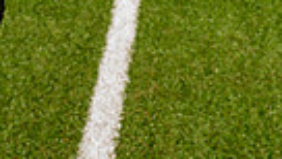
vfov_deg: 9.1
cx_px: 187
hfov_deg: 18.7
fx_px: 854
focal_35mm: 114
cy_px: -277
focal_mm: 33
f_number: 6.3
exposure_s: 1/250
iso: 64
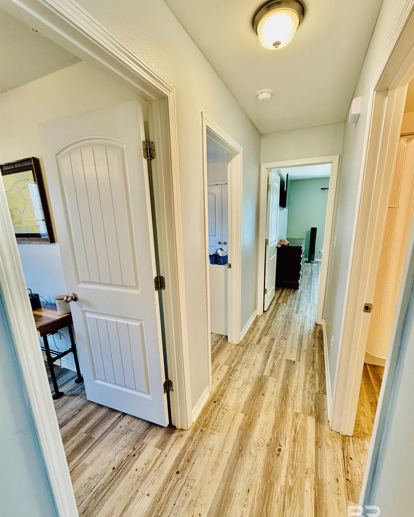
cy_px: 274
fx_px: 230
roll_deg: +0.5
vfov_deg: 96.7
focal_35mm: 15
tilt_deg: -14.3
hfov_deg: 84.0
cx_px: 213
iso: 250
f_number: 2.2
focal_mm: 2.22
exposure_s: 1/60
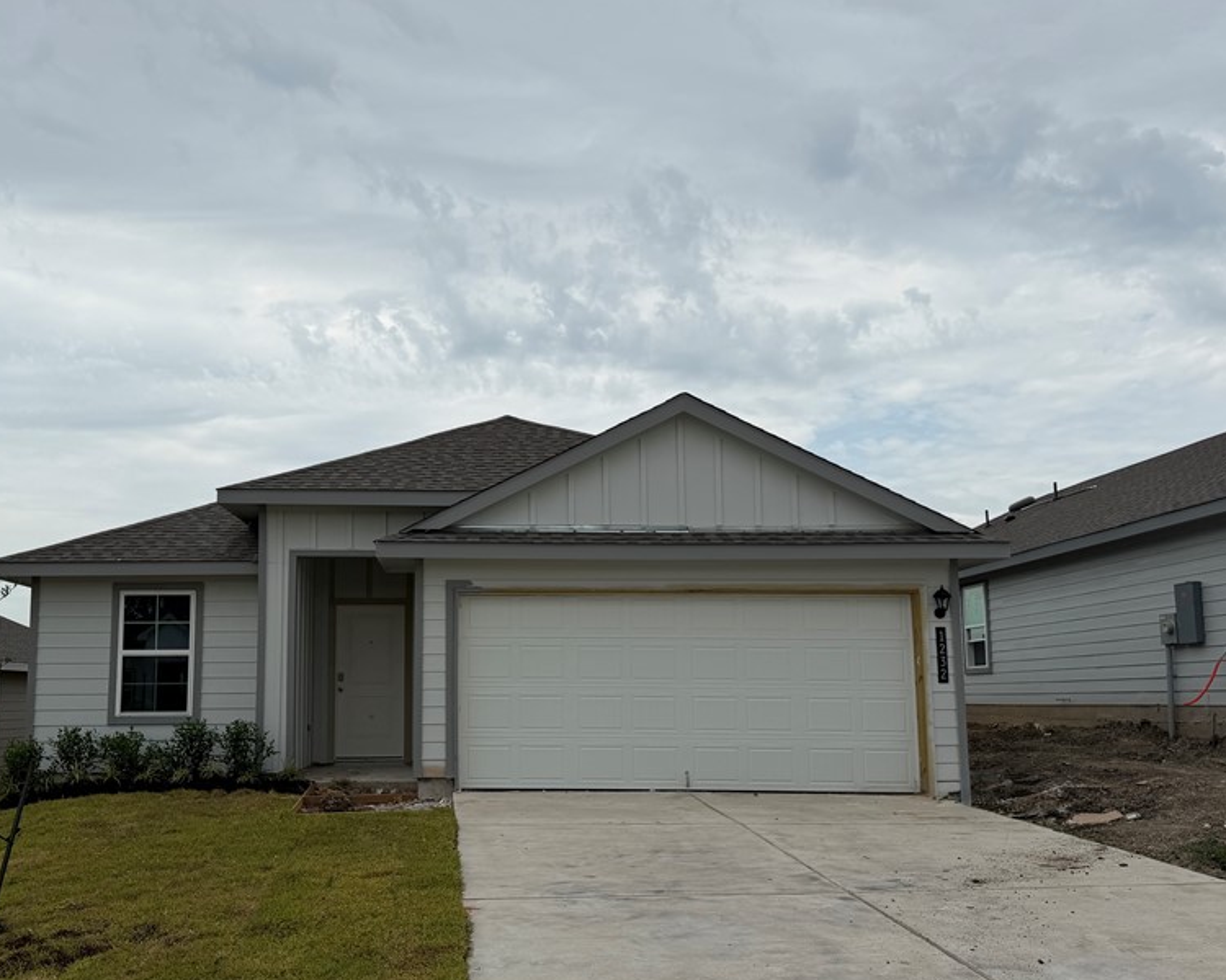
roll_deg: +0.4
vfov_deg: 45.7
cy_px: 559
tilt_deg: +5.8
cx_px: 477
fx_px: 1161
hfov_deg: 55.2
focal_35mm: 32
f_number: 1.78
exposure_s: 1/6173
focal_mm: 6.76
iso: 80
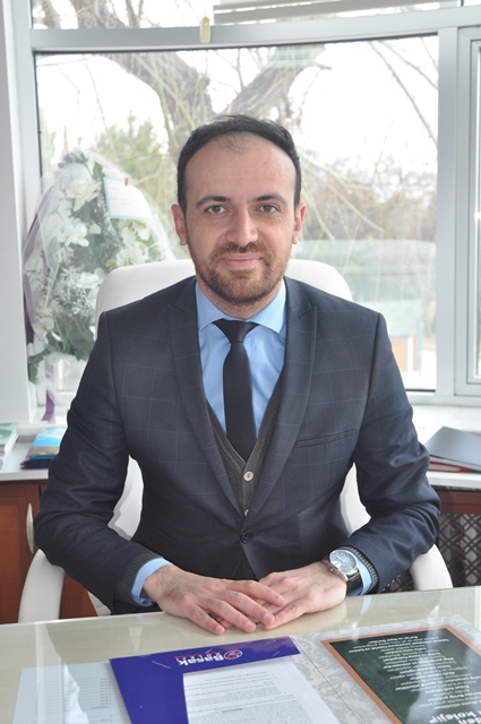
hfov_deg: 25.7
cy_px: 362
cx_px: 240
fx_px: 1055
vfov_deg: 37.9
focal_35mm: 52
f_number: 4.2
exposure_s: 1/125
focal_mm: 35
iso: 720
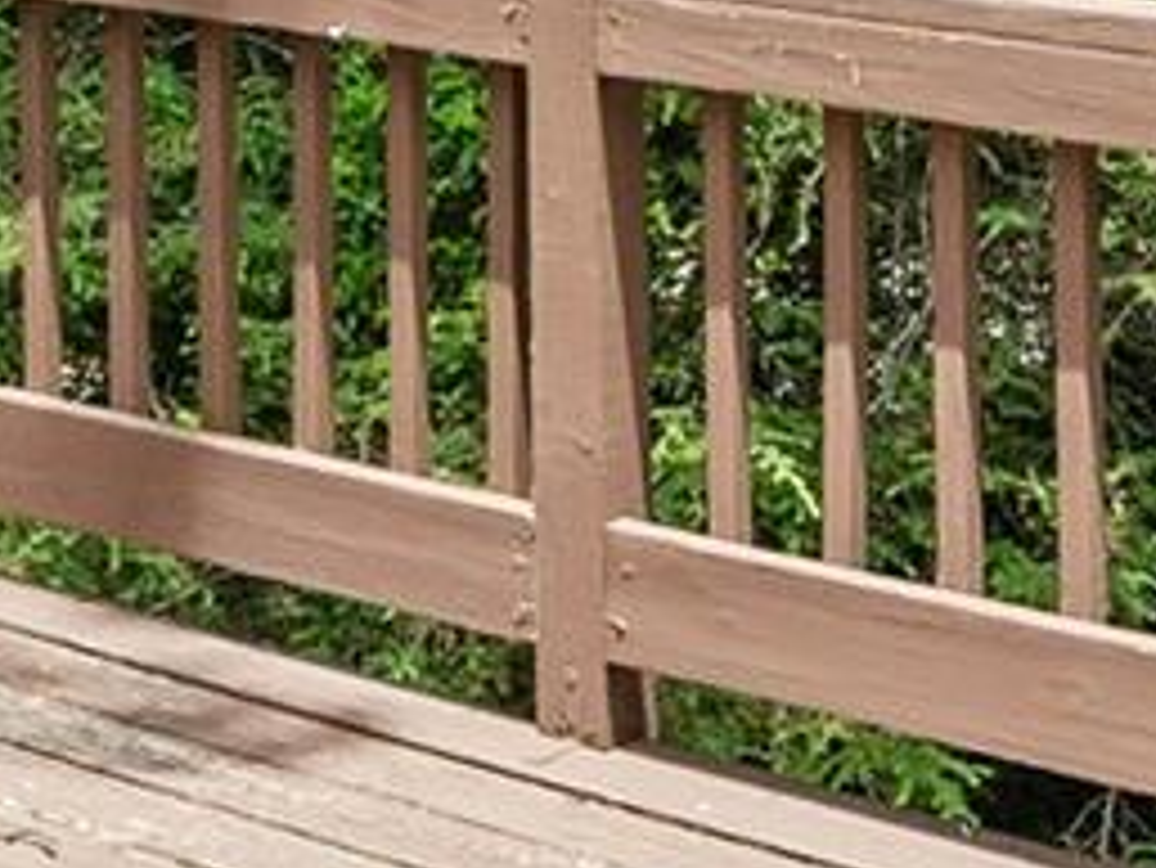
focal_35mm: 119
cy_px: -690
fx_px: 3970
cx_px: 247
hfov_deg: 16.5
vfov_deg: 11.6
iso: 250
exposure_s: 1/500
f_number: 7.1
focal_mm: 15.5
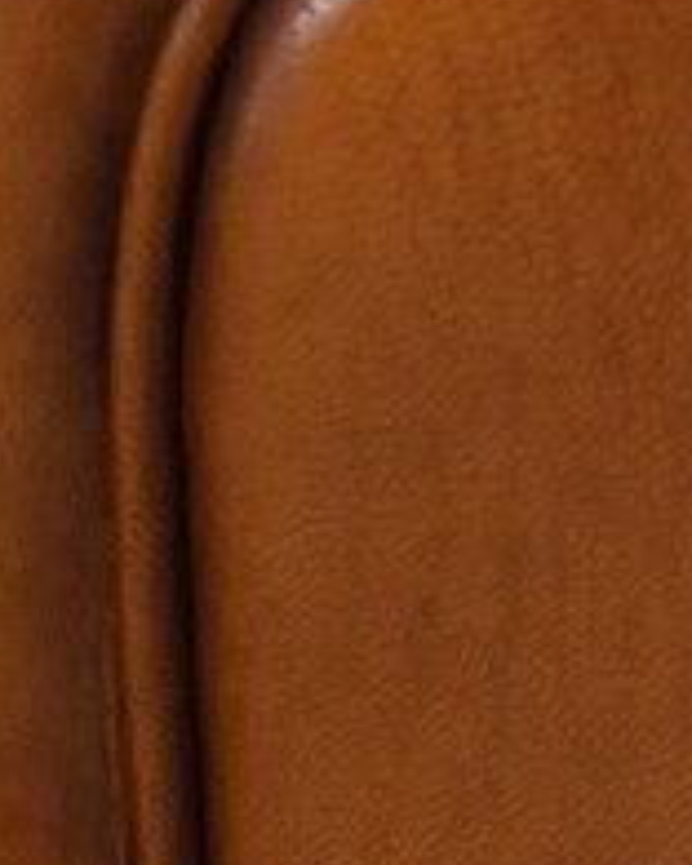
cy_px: 1739
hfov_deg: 5.4
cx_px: 138
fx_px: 7373
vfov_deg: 6.5
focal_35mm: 288
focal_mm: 50
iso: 5000
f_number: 8
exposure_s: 1/60
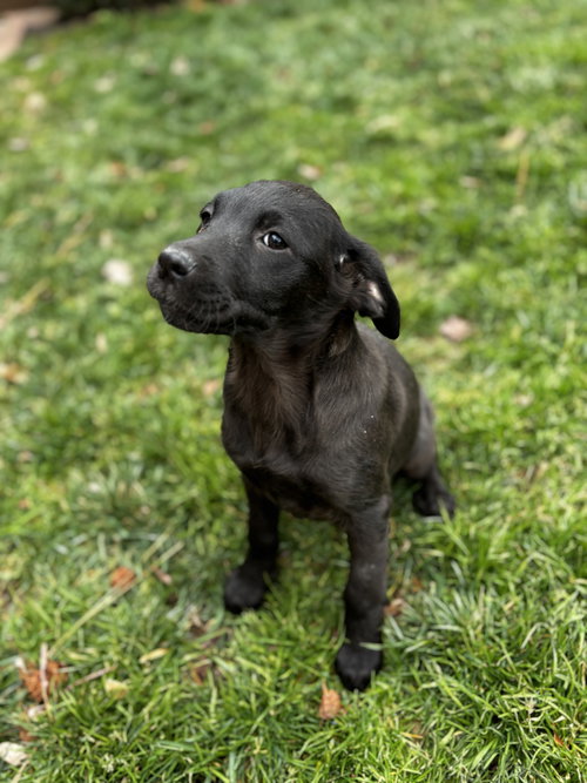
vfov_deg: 67.3
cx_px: 294
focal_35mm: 26
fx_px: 588
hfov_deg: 53.0
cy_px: 392
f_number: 1.6
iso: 125
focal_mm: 5.96
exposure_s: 1/108
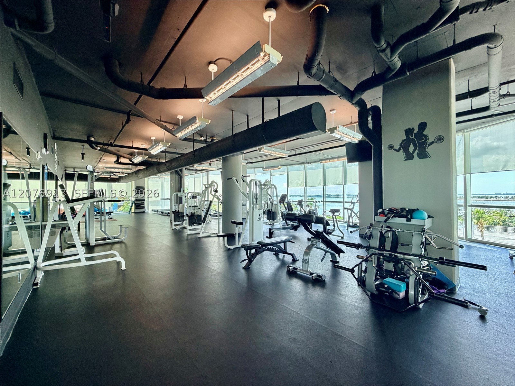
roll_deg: +0.6
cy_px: 193
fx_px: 208
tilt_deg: +0.1
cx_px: 258
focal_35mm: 14
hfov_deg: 102.1
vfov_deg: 85.7
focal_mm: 2.22
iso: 250
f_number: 2.2
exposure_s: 1/121
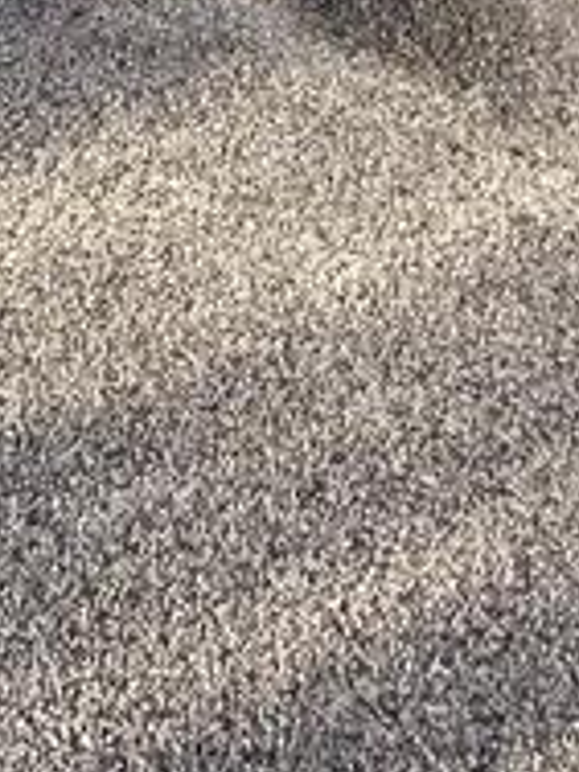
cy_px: -1191
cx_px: 739
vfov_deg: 10.3
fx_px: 3591
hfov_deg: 9.1
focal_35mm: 161
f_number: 1.8
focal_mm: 3.99
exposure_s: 1/607
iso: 20
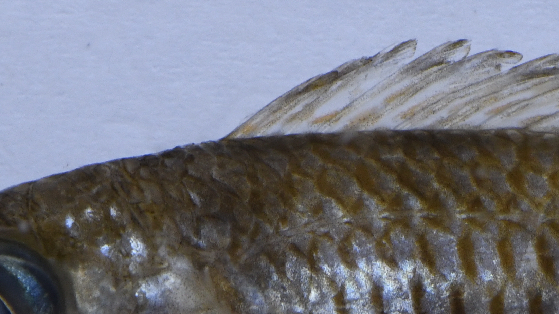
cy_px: 404
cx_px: 345
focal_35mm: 540
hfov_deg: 4.0
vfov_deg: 2.2
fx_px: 8004
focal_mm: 105
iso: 800
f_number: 14
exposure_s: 1/160
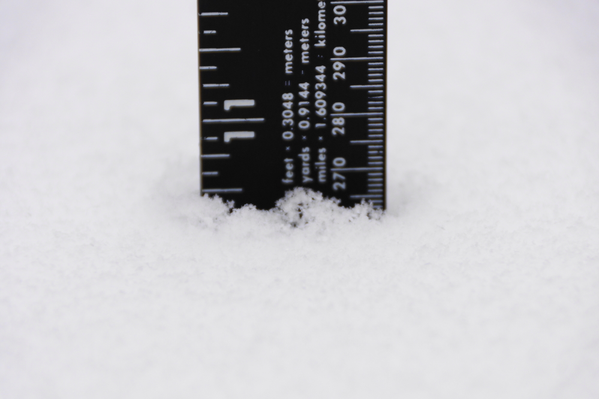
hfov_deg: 6.5
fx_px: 5241
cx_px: 300
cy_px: 200
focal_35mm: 315
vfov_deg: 4.4
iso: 200
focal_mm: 210
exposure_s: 1/400
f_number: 6.3
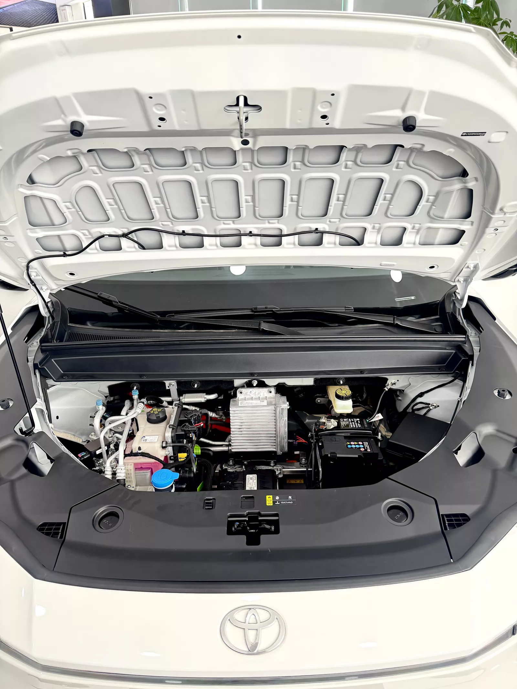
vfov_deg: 71.6
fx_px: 478
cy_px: 344
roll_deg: +1.3
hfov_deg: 56.8
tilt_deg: -24.9
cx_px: 258
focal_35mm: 24
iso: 200
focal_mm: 6.76
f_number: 1.78
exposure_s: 1/50
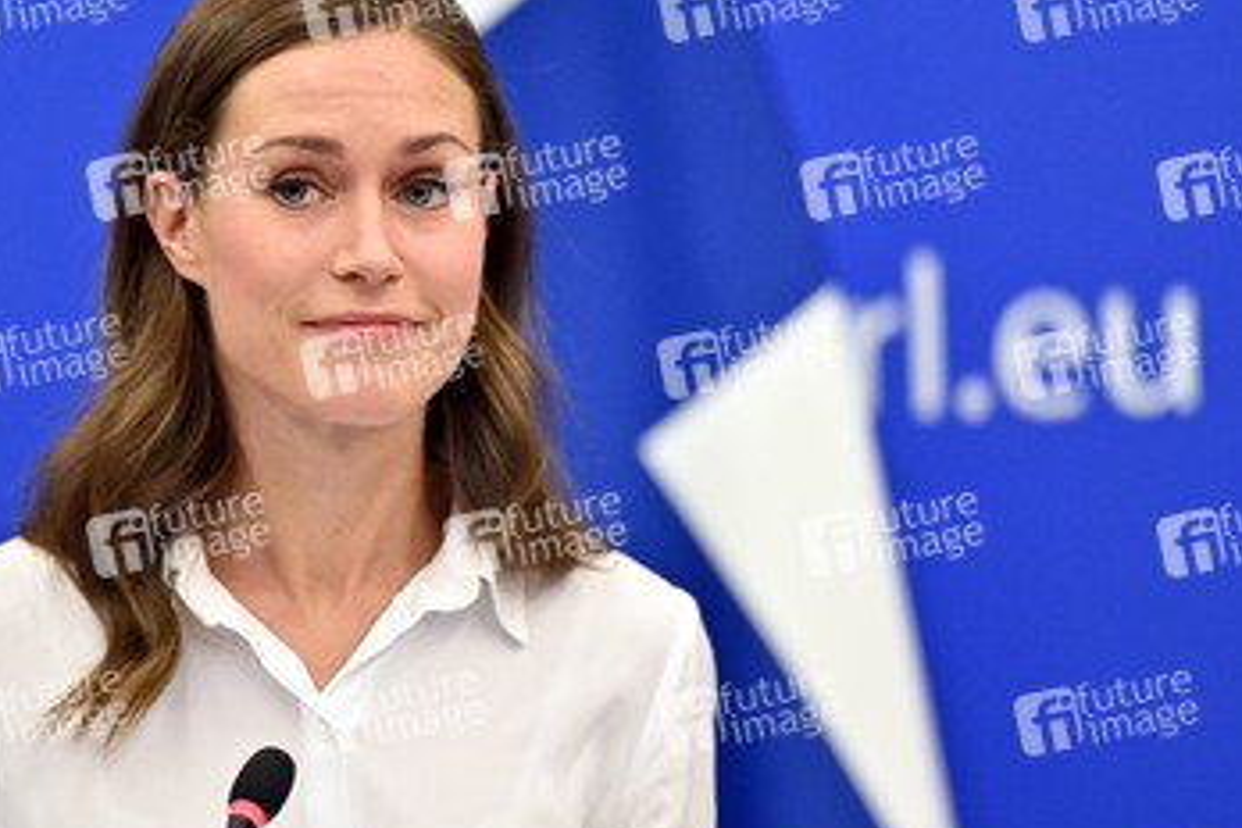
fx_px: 8935
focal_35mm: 259
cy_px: 446
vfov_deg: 5.3
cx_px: 441
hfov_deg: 7.9
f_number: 2.8
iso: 5000
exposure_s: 1/800
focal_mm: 200
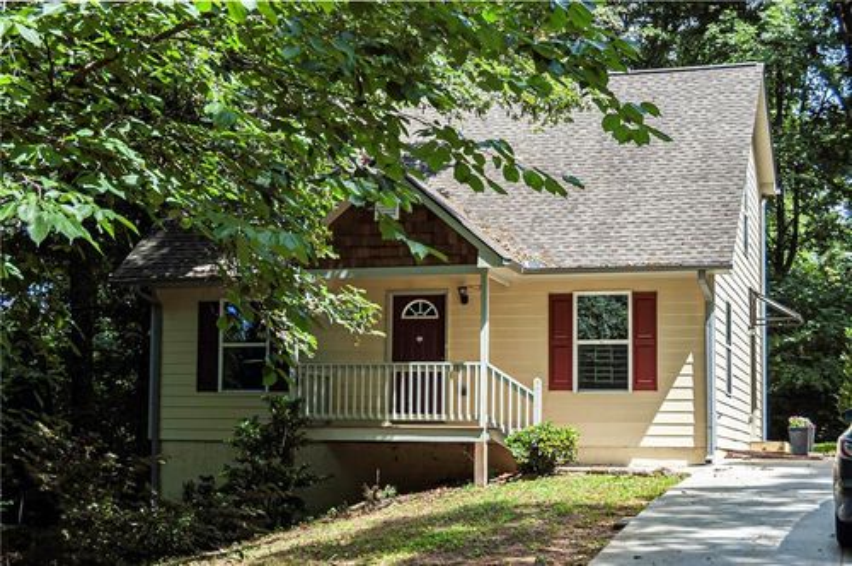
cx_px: 426
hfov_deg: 33.4
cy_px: 283
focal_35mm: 60
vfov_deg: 22.6
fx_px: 1418
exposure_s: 1/180
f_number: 8
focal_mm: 40
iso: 200
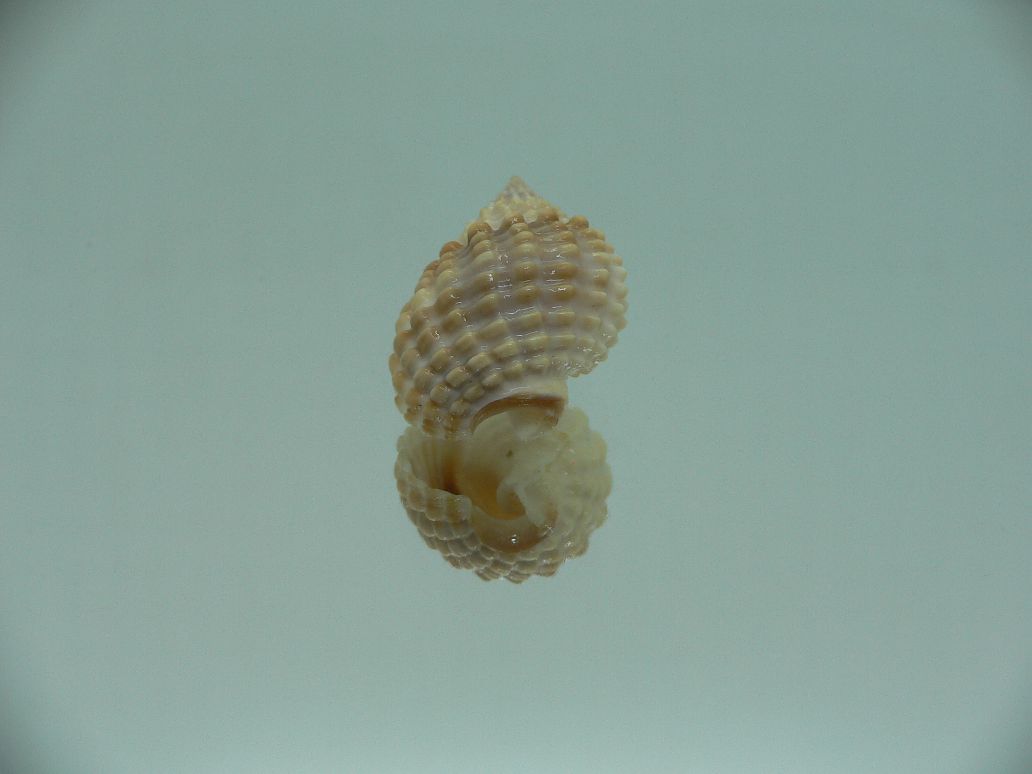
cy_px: 387
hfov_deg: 52.6
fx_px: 1043
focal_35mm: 35
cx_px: 516
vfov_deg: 40.7
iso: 80
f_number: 2.8
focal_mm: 4.6
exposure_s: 1/60
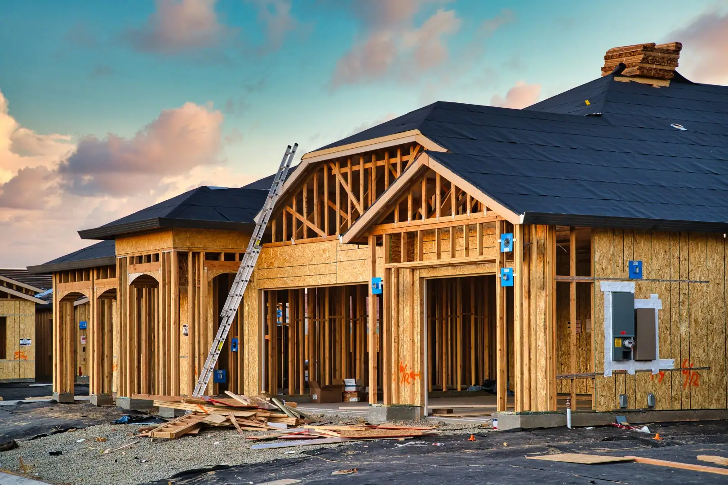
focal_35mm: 75
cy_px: 242
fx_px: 1517
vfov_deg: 18.2
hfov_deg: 27.0
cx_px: 364
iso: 640
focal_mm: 75
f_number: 5
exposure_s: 1/200
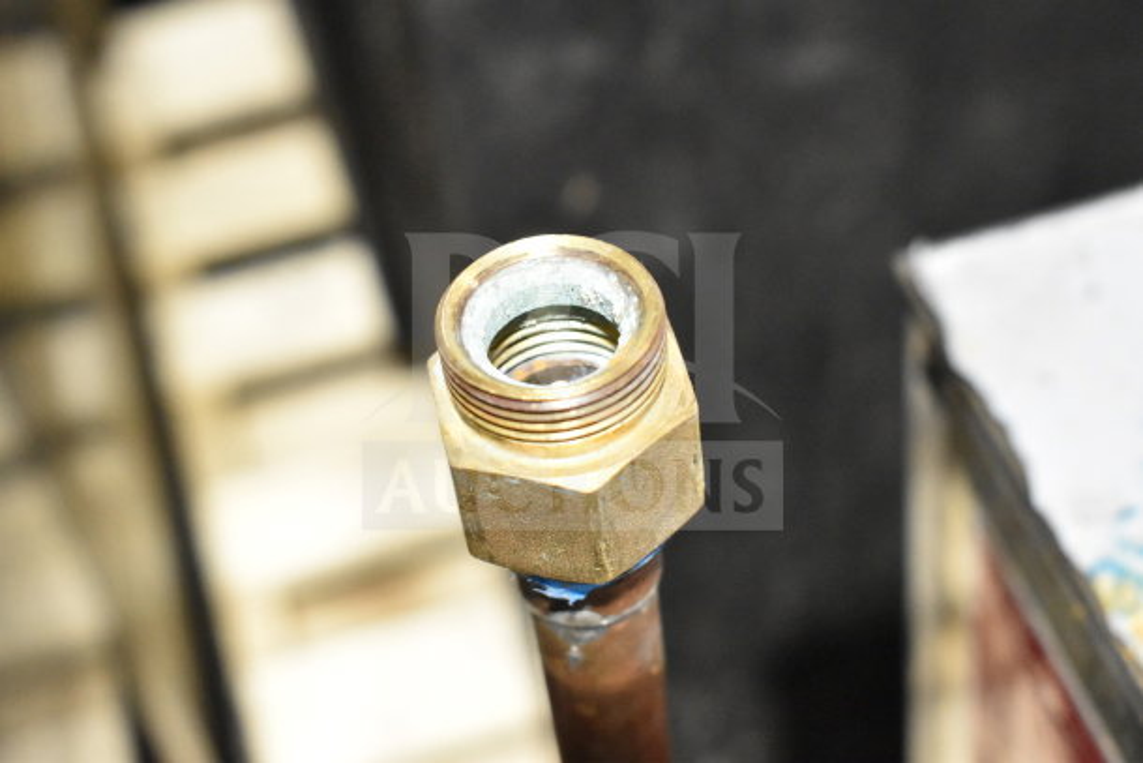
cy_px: 382
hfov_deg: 35.0
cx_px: 572
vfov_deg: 23.8
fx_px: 1810
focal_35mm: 57
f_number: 7.1
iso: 6400
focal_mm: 38
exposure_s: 1/160
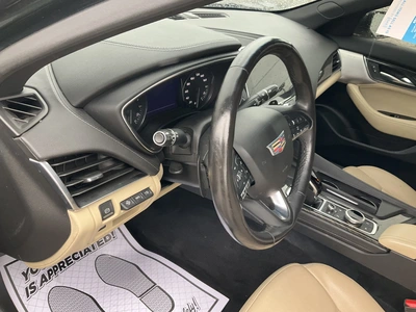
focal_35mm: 29
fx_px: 349
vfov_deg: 48.2
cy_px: 156
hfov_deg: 61.7
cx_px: 208
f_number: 1.8
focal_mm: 3
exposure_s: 1/60
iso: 80
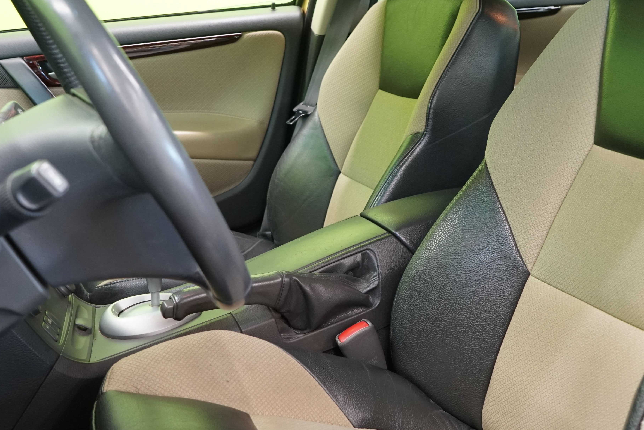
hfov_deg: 42.7
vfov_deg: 29.2
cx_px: 363
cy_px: 248
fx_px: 823
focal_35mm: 46
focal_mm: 28
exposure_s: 1/20
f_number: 5
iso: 1600
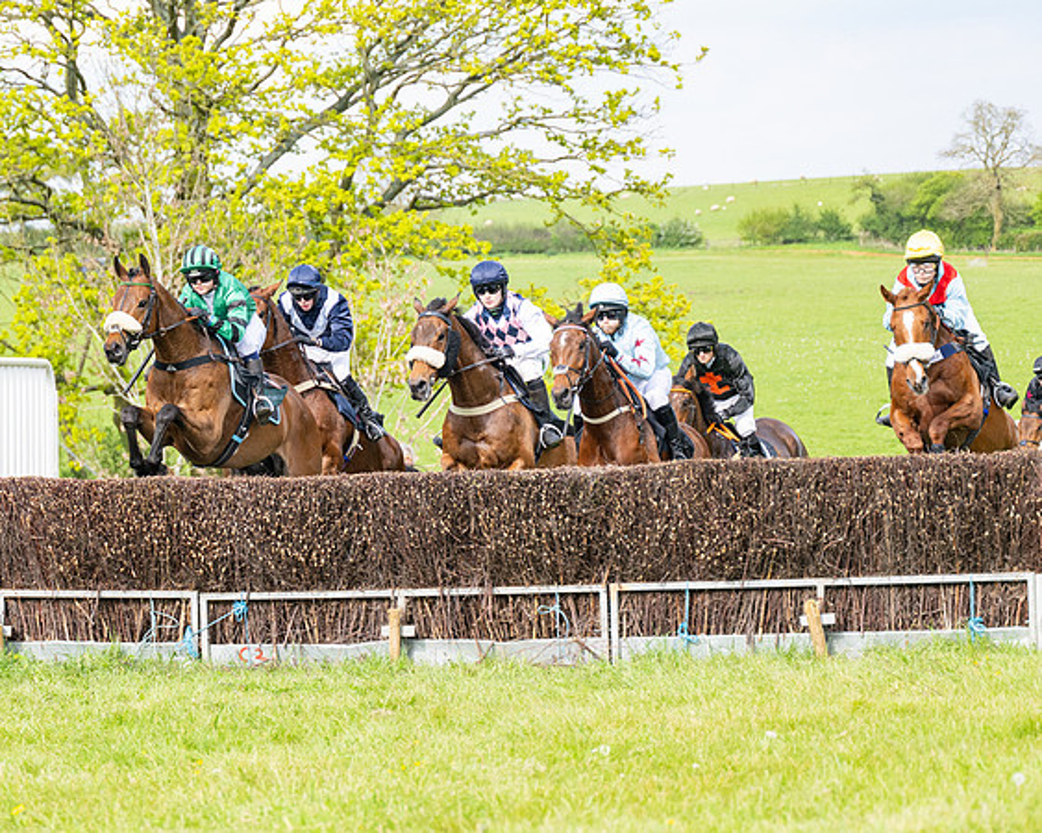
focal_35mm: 166
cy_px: 416
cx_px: 448
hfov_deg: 11.7
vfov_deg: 9.3
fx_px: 5106
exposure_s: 1/2000
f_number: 4
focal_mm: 98
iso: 400
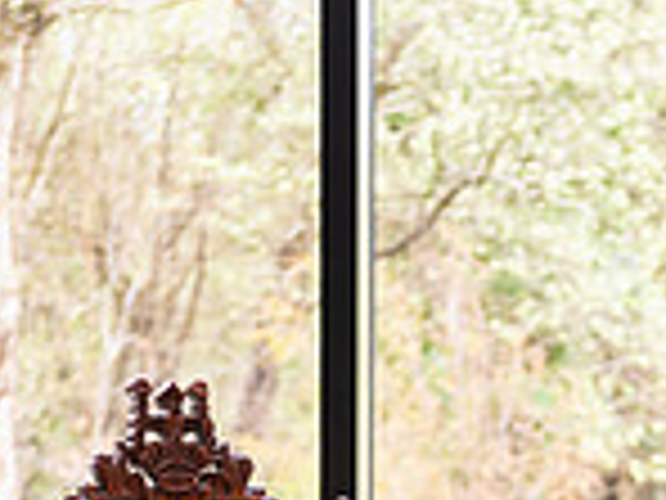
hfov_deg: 10.0
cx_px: 734
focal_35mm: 196
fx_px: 3771
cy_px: 777
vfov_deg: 7.4
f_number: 3.5
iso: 500
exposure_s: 1/200
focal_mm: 52
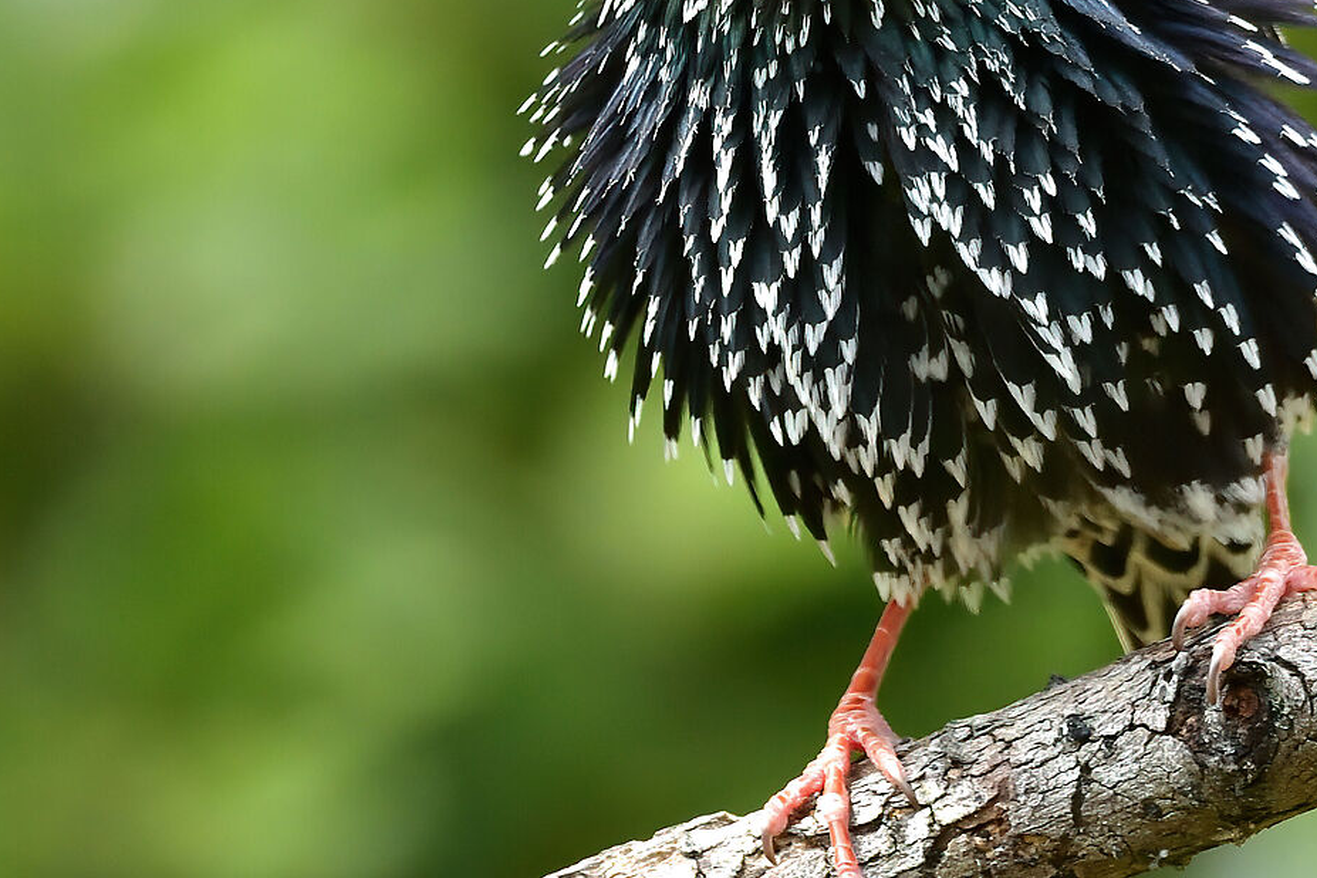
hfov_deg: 1.2
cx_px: 869
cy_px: -9
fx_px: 65333
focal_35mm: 1786
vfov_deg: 0.8
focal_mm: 460
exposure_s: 1/2500
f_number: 6.3
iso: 2000
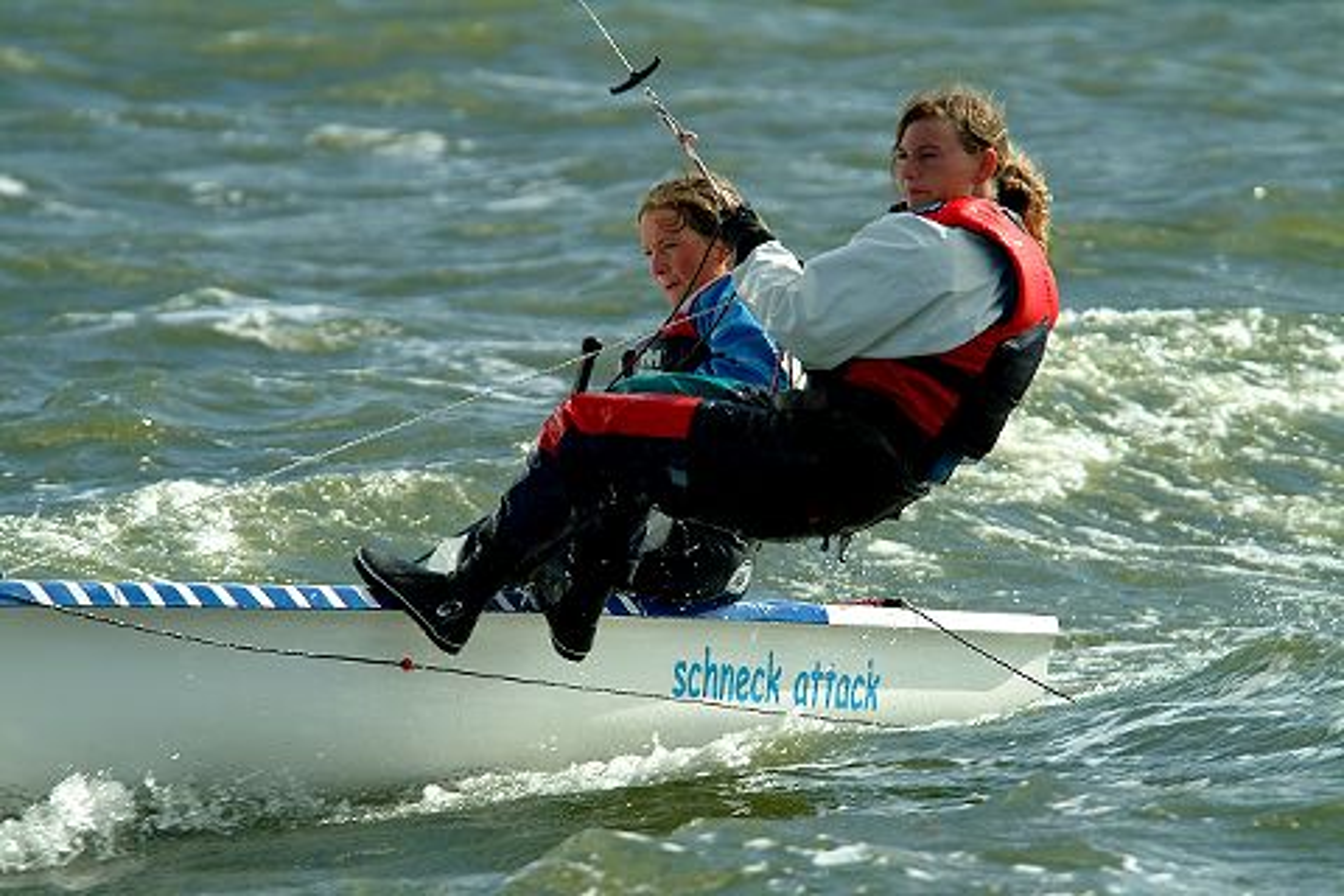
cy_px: 448
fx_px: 15791
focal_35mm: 423
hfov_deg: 4.9
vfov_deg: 3.3
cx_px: 672
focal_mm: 282
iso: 100
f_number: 5.3
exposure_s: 1/500
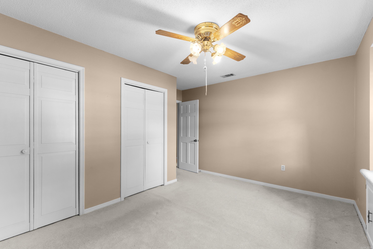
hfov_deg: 100.4
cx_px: 186
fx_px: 155
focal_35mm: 15
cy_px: 124
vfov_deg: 77.3
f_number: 8
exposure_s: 1
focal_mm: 10
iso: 320
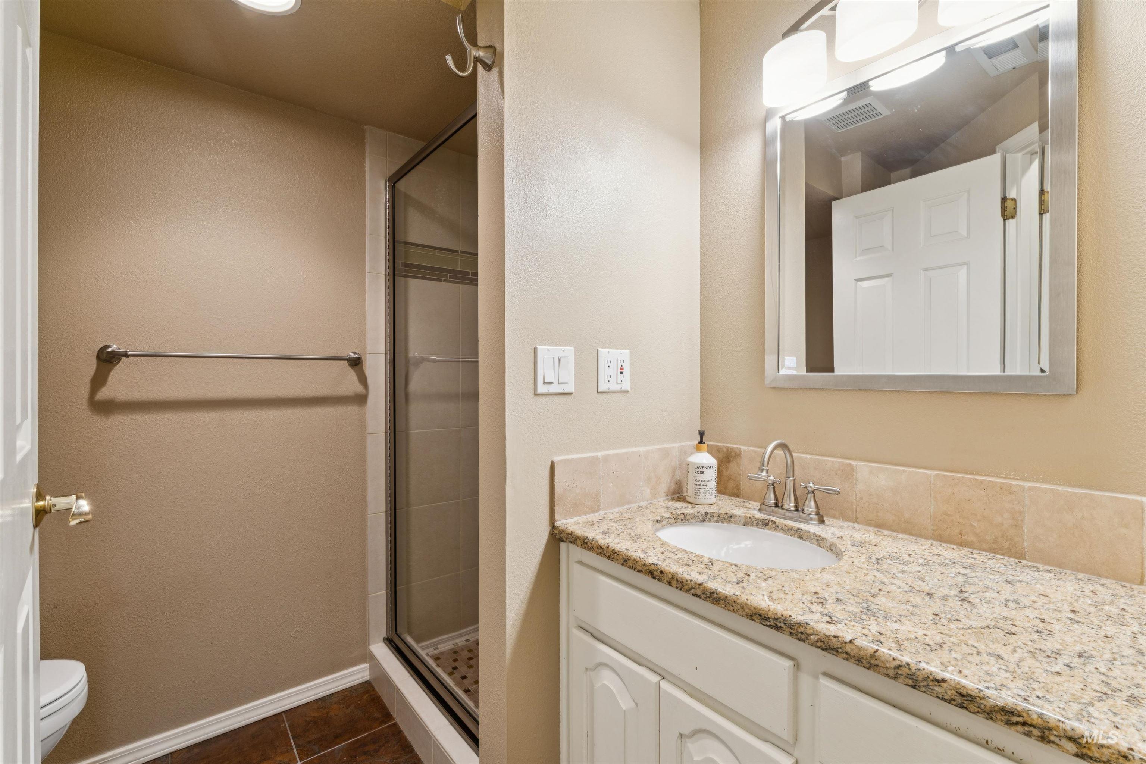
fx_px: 503
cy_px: 382
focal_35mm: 16
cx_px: 573
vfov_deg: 74.4
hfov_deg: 97.5
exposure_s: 1/3.33
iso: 400
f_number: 13
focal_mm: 15.8
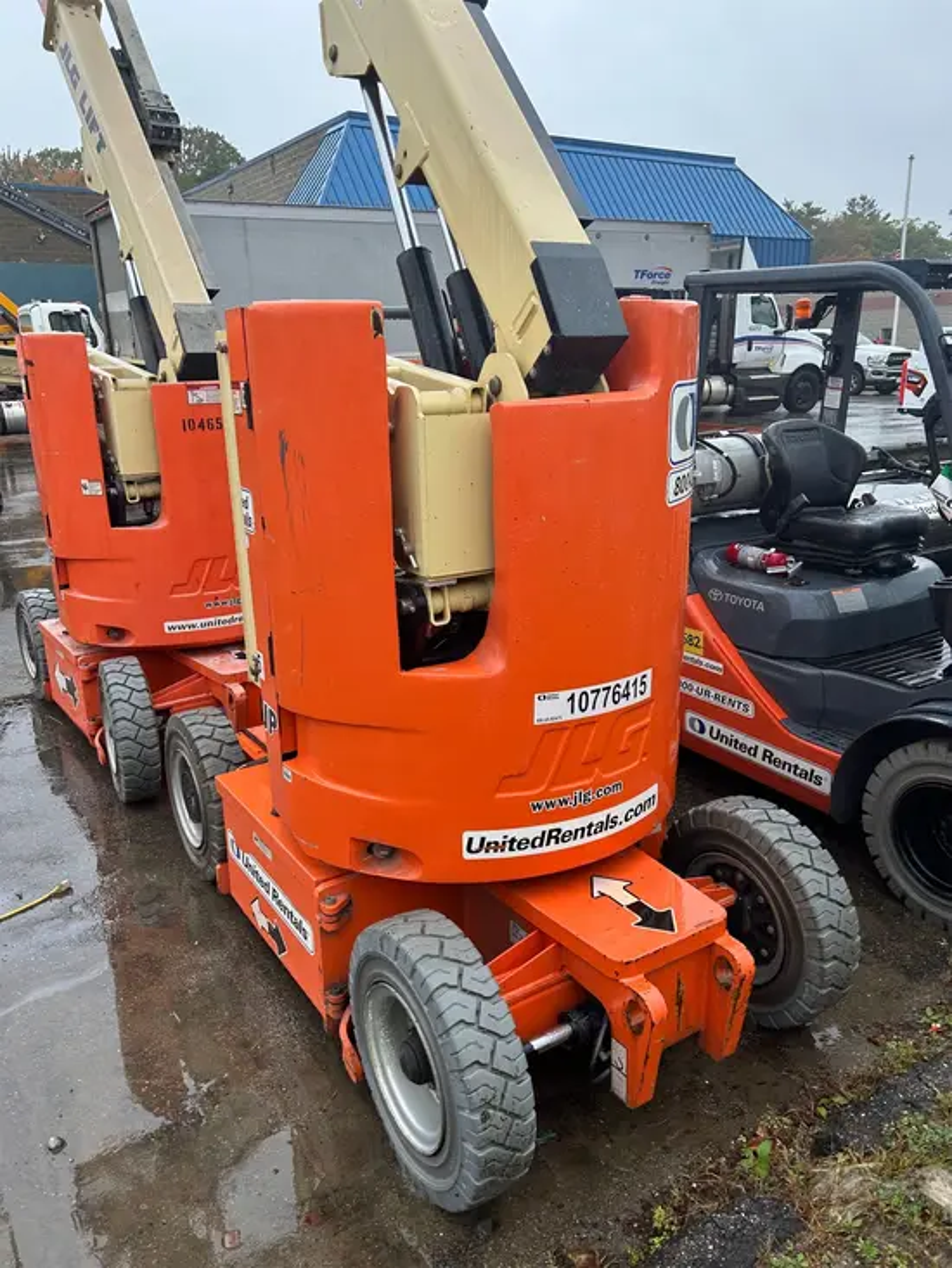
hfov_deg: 53.1
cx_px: 476
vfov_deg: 67.3
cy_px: 634
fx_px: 953
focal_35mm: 26
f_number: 1.5
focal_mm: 5.7
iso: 40
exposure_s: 1/246
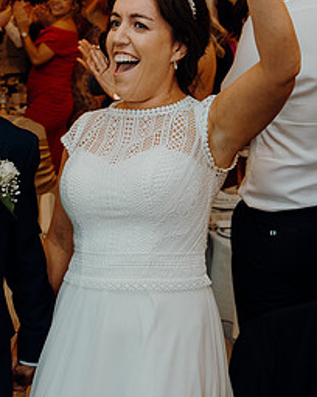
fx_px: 903
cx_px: 62
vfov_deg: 24.7
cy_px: 161
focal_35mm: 77
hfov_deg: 19.7
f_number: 2.8
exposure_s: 1/200
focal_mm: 24
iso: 1250
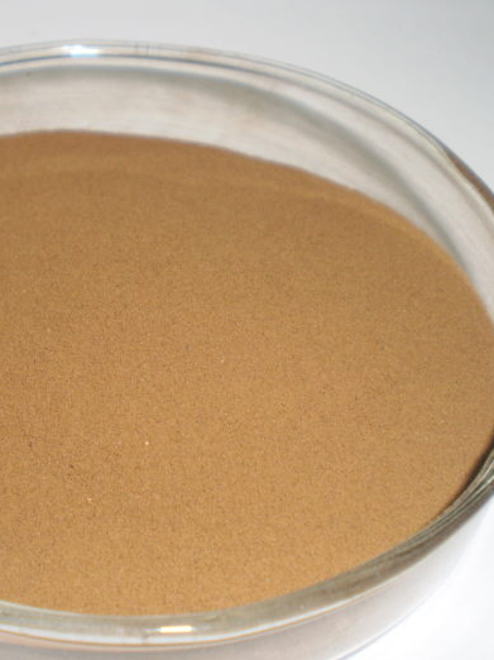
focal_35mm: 53
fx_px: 1009
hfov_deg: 27.1
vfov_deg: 36.2
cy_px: 343
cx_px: 123
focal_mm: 6.3
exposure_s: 1/30
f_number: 3.1
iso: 125
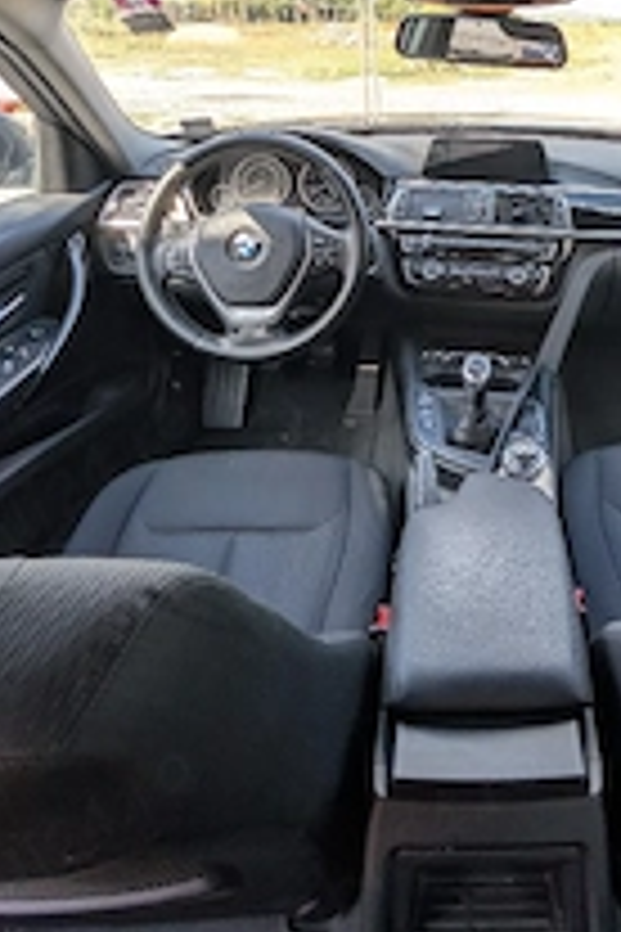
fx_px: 621
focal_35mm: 24
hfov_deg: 50.3
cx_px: 486
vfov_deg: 67.8
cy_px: 207
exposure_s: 1/435
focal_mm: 2.02
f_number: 1.7
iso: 51
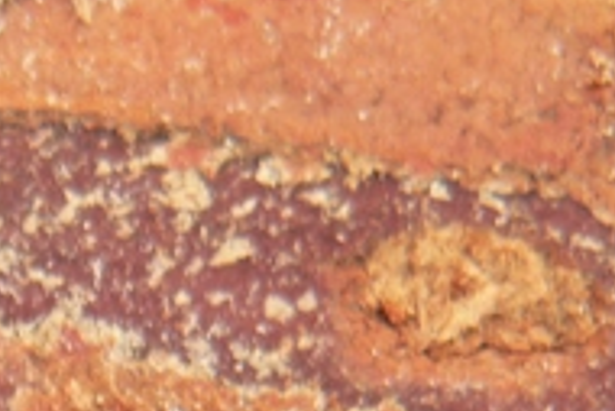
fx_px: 3829
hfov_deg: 9.0
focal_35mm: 224
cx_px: -201
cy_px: 757
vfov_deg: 6.0
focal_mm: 10.6
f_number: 2.8
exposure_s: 1/20
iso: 100
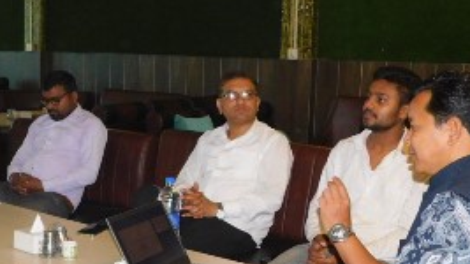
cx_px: 95
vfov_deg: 20.0
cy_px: 164
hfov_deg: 33.9
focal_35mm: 60
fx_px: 748
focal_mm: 4
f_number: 3
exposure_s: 1/30
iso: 200
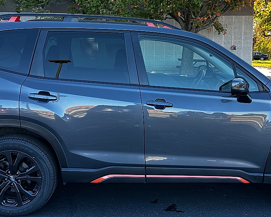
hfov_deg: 37.1
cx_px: 169
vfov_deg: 30.2
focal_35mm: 50
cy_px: 104
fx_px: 401
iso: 80
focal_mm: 6.86
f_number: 1.78
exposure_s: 1/263
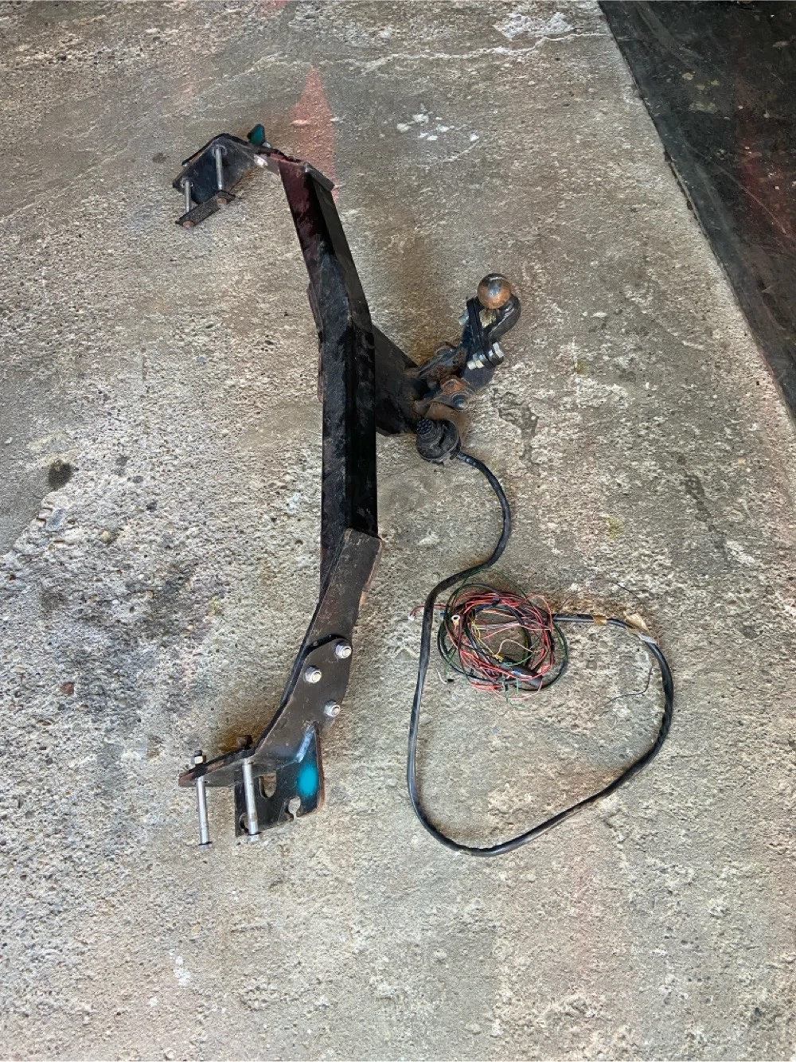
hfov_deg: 53.0
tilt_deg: -61.4
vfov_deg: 67.3
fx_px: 797
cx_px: 398
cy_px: 531
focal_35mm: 26
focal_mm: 4.25
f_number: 1.8
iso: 125
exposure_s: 1/97
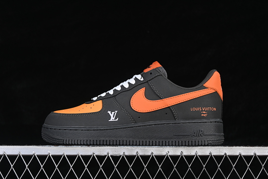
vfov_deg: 18.2
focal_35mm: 75
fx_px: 558
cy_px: 90
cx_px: 134
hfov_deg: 27.0
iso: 160
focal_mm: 50
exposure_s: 1/60
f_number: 6.3
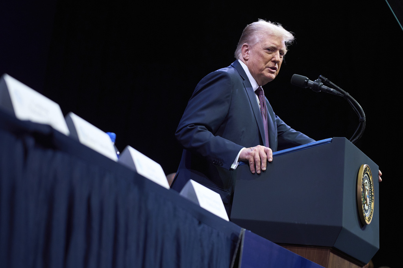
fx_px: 1254
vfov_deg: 12.2
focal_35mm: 112
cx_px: 202
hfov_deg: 18.3
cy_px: 134
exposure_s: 1/400
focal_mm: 112
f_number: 4
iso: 2500
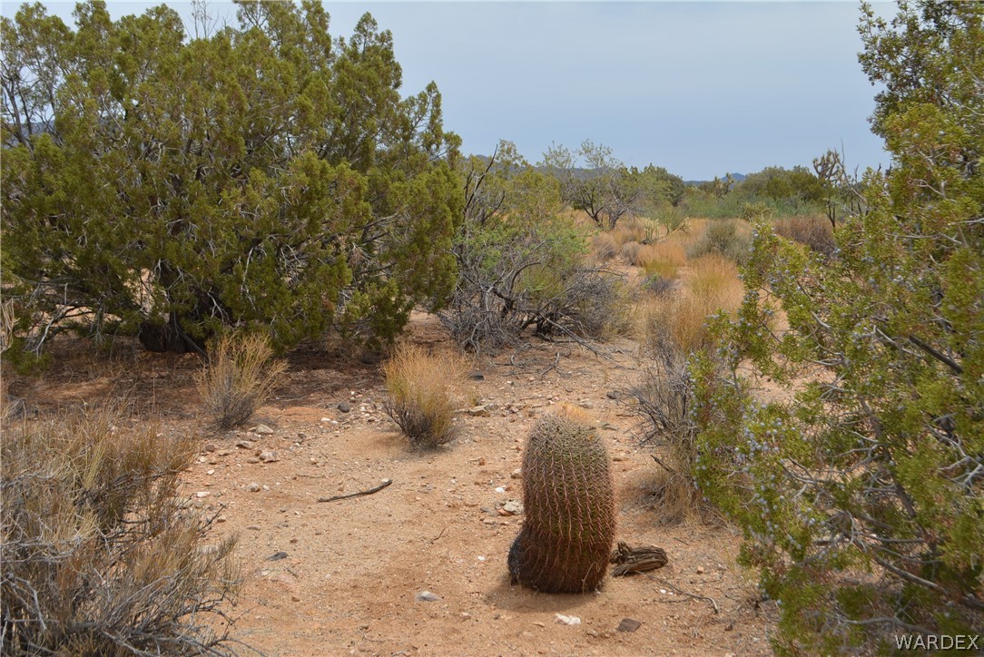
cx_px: 492
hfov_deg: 46.4
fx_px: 1149
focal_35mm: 42
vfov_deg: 31.9
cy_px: 328
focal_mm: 28
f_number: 8
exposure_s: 1/250
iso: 100
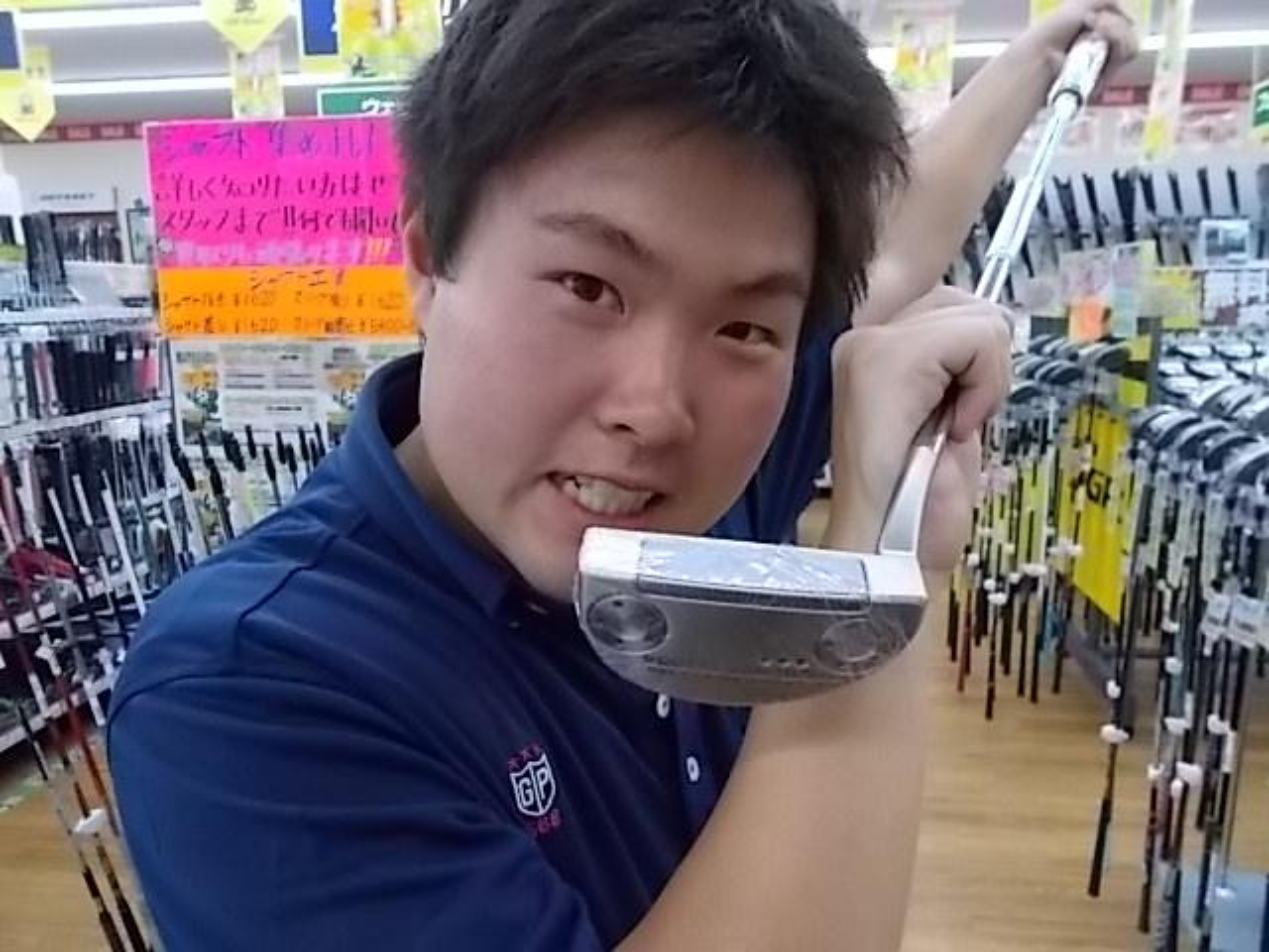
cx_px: 634
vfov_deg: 53.1
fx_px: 953
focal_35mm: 26
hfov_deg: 67.3
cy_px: 476
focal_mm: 4.6
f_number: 3.2
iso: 450
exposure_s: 1/125
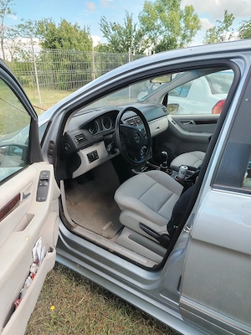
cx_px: 126
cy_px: 168
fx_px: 232
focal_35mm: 24
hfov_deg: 56.8
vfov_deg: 71.6
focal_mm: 5.25
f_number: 1.75
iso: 100
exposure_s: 1/169
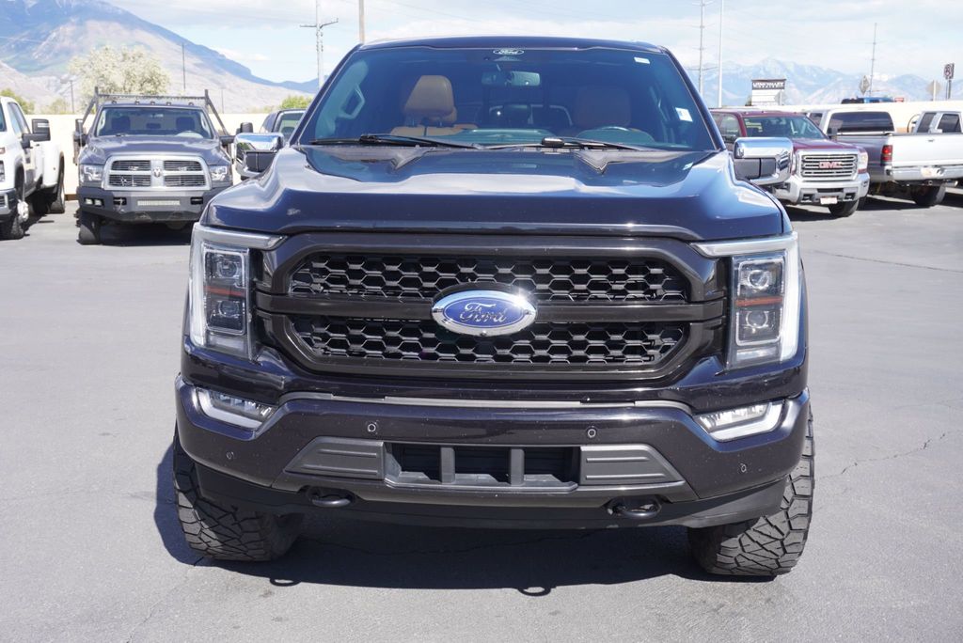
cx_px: 482
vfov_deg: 36.9
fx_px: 964
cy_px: 322
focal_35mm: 36
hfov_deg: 53.1
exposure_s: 1/160
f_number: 6.3
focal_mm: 24
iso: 100
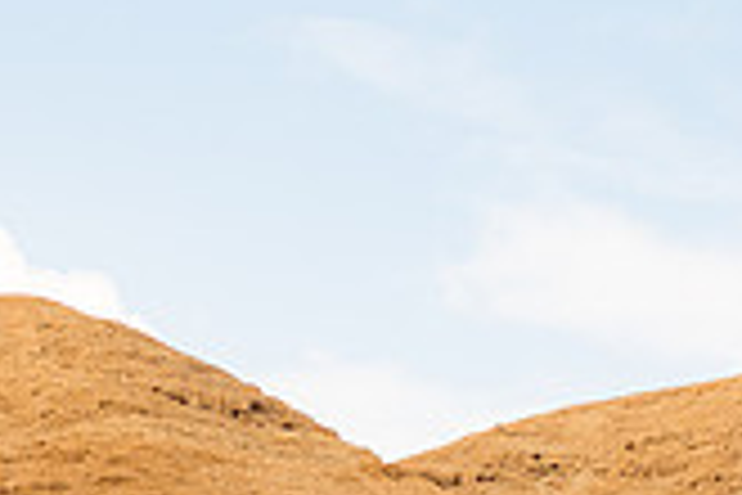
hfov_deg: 10.6
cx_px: 148
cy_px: 668
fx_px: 3978
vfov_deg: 7.0
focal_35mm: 193
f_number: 2.8
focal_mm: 55
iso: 200
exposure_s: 1/1600
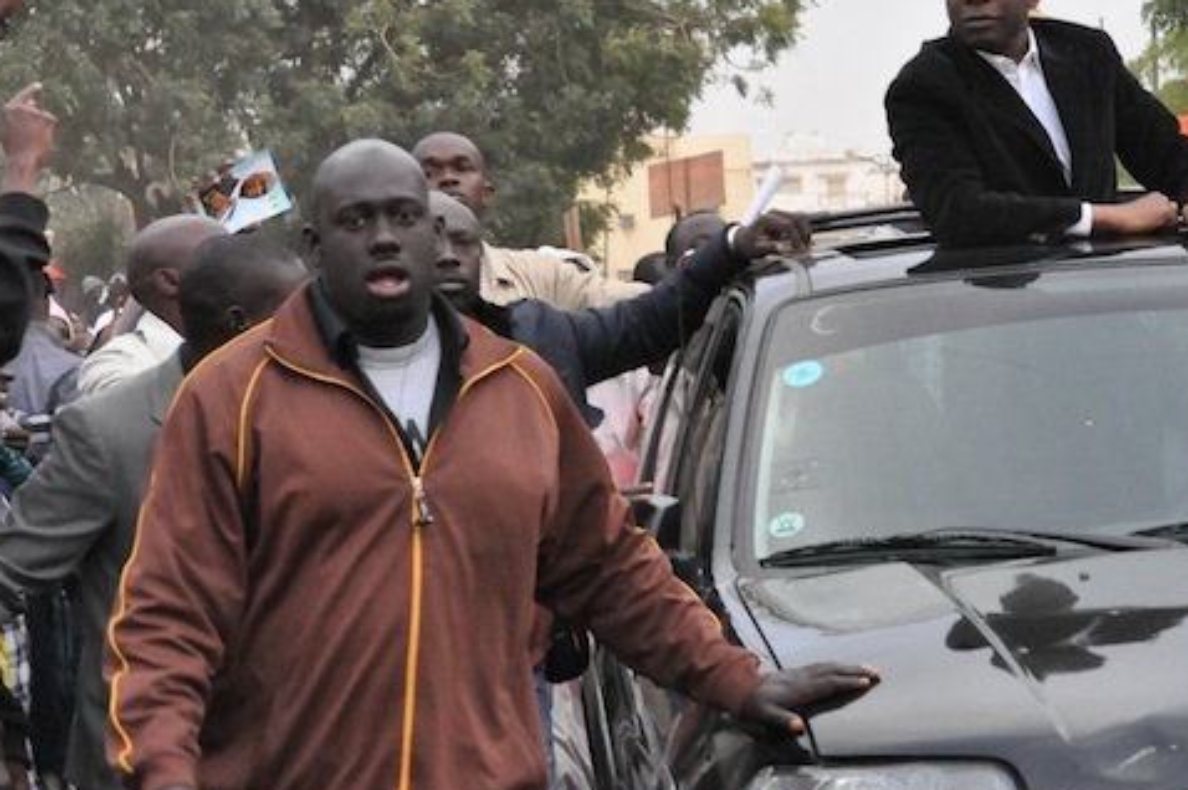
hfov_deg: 16.9
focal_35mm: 121
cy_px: 329
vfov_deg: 11.3
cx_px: 852
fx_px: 3981
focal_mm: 55
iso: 3200
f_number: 8
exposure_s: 1/250
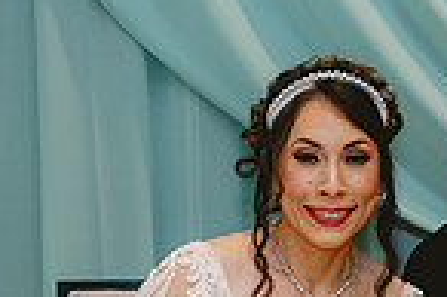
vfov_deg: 7.5
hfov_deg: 11.1
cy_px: 219
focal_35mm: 183
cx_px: 441
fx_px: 2270
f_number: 2.8
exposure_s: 1/80
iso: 1000
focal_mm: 46
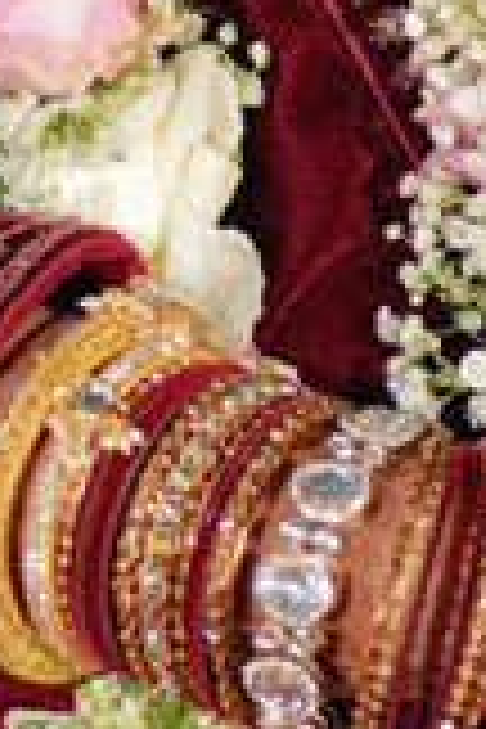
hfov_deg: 3.1
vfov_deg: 4.6
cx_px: -297
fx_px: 8849
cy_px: -873
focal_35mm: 437
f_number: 2
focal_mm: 55
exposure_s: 1/125
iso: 400
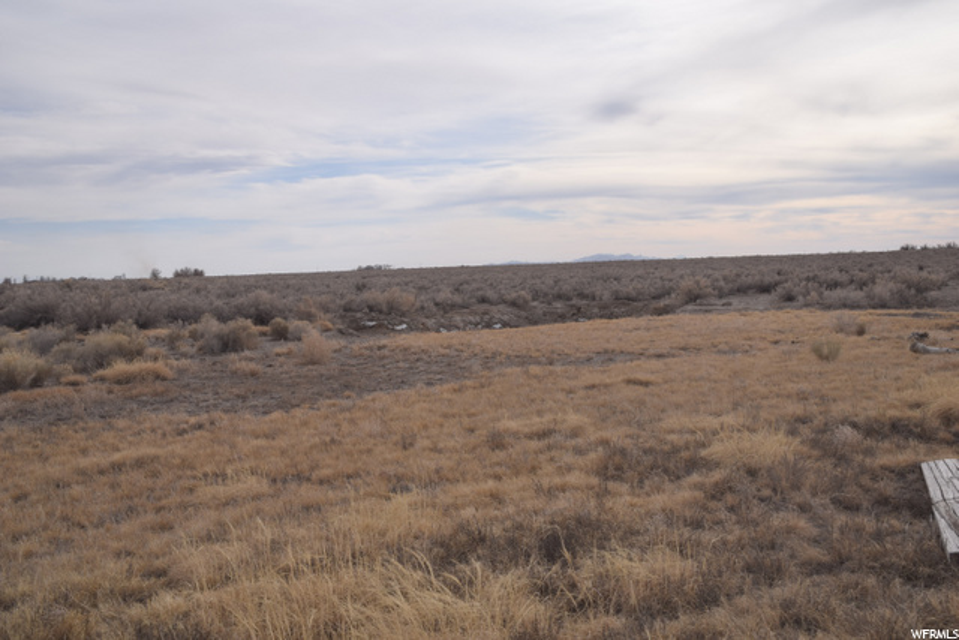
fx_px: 879
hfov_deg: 57.2
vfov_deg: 40.0
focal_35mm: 33
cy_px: 320
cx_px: 480
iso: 100
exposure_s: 1/200
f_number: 11
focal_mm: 22
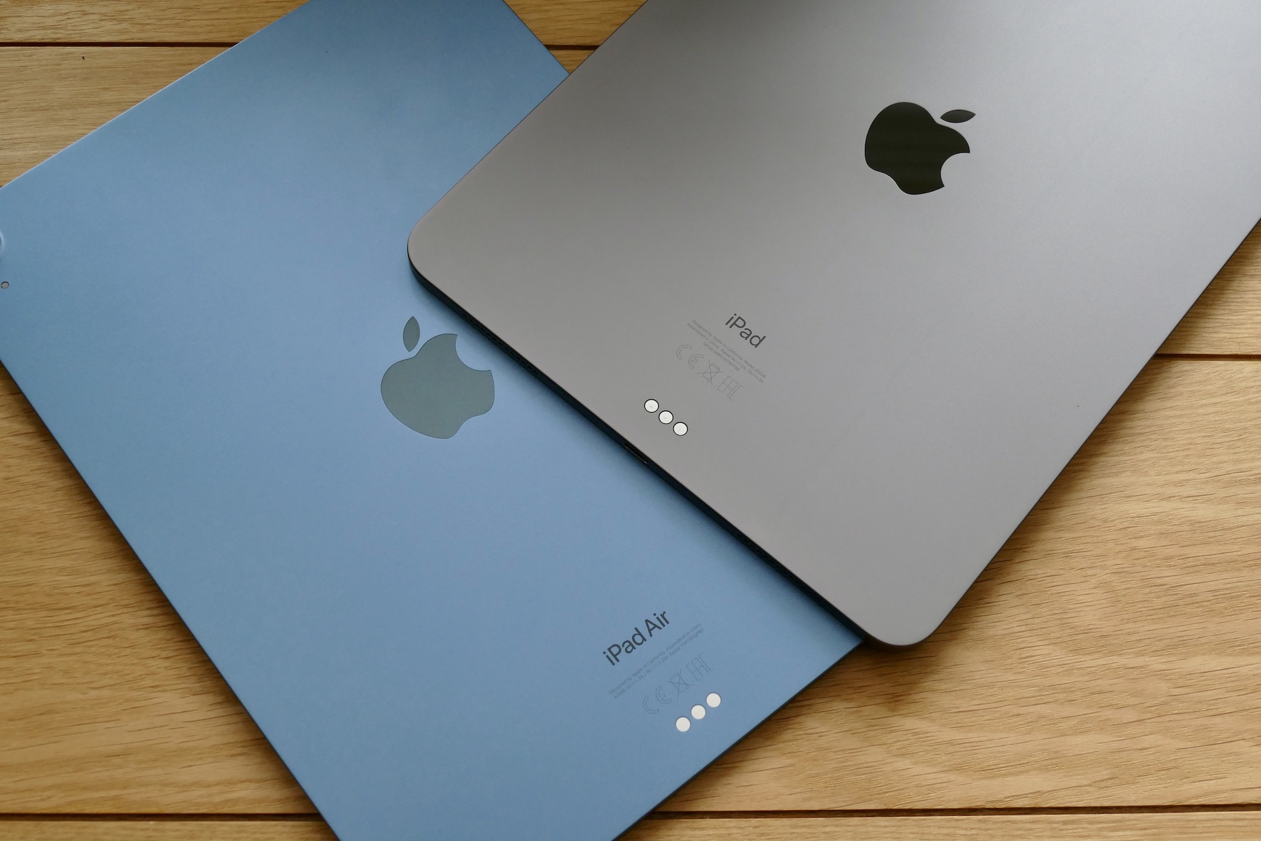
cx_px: 630
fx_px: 1681
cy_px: 420
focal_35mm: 48
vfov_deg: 28.1
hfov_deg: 41.1
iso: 500
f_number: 4.5
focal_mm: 17.54
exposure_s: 1/80
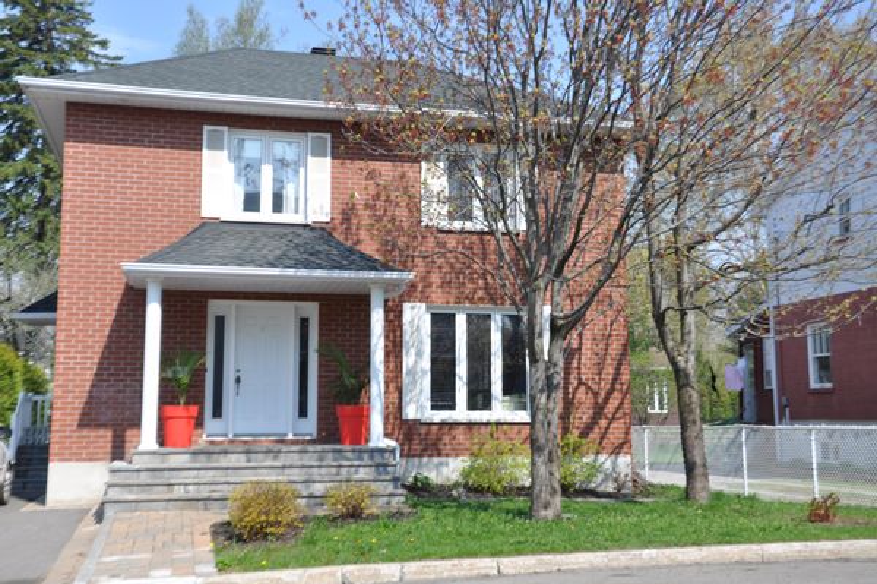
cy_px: 292
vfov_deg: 29.8
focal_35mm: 45
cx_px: 438
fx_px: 1095
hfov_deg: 43.6
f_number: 8
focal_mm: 30
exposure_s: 1/250
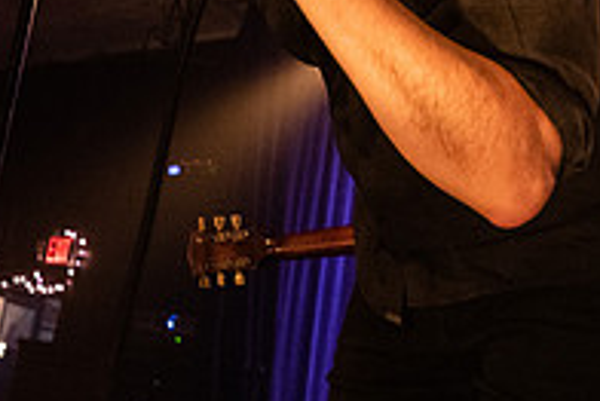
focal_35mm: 71
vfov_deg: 18.3
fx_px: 1184
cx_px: 107
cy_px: -69
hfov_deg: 27.8
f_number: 3.2
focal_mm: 24
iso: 3200
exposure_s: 1/200
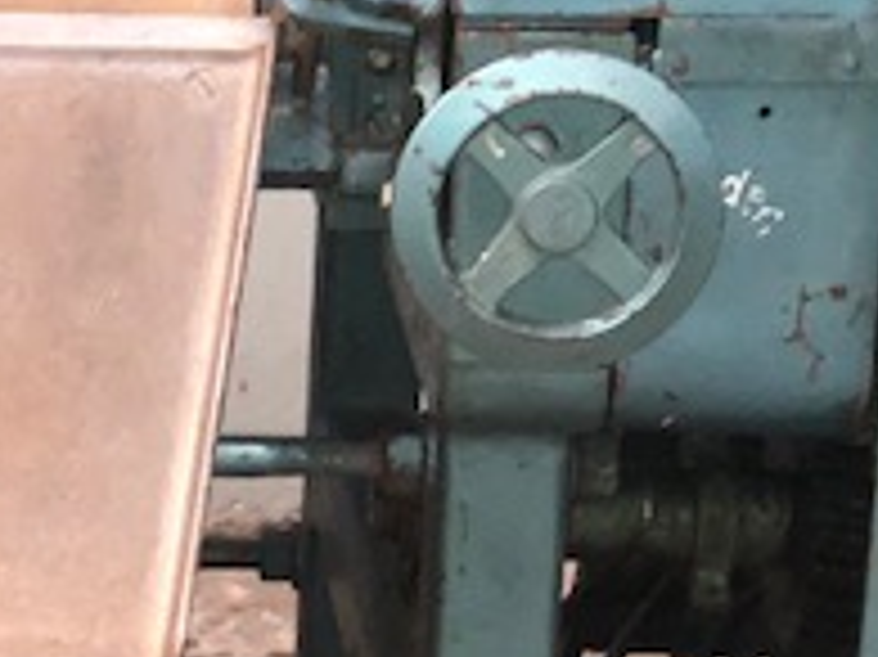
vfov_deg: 7.9
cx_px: -23
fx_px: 4740
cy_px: 356
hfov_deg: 10.5
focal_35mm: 187
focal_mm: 6.6
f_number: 2.8
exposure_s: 1/50
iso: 320
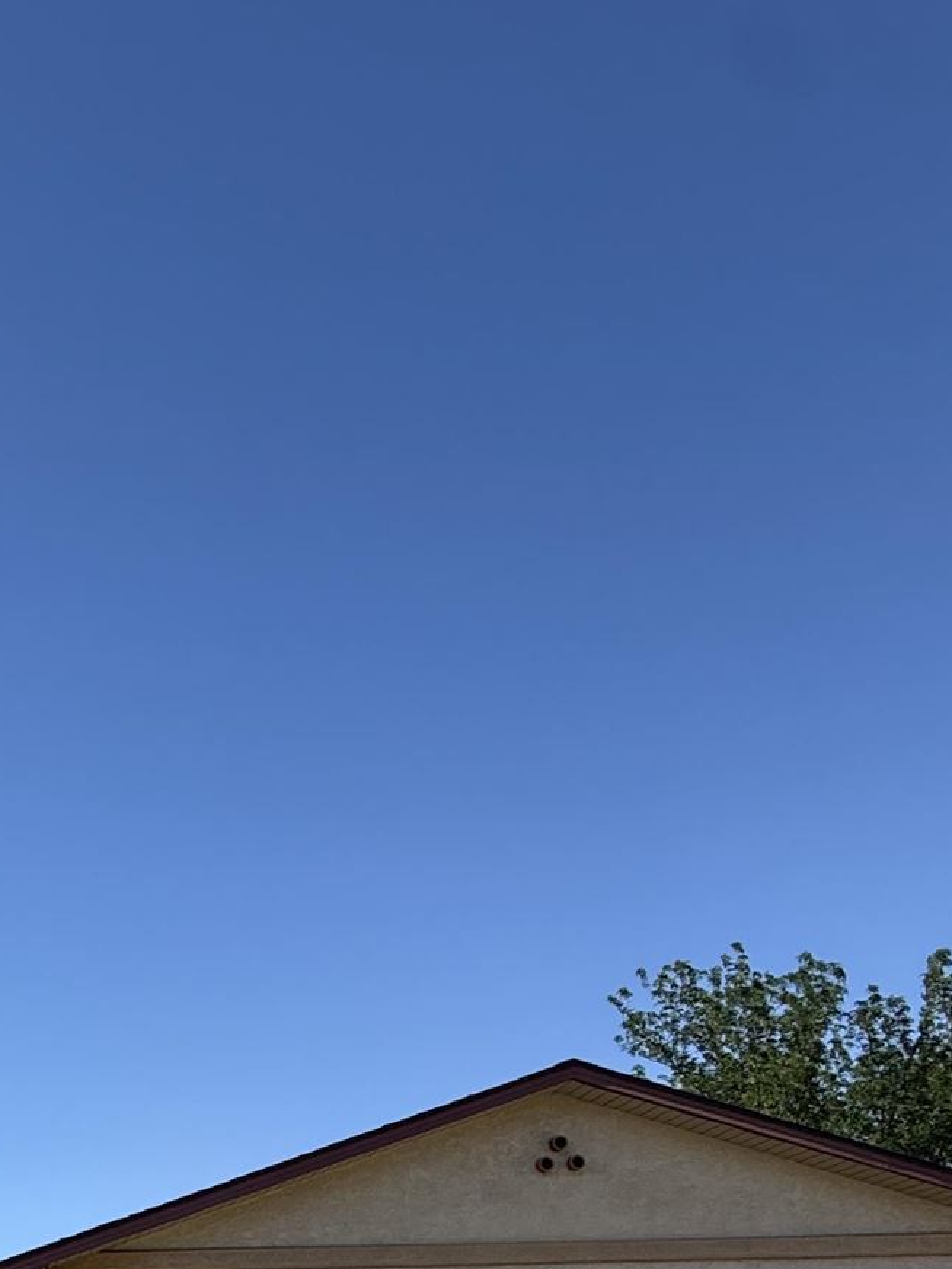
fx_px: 1357
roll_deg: -0.3
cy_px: 1396
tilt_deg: +5.8
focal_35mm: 37
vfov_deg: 40.5
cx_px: -89
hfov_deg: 33.7
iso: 50
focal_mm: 2.22
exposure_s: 1/1745
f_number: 2.2
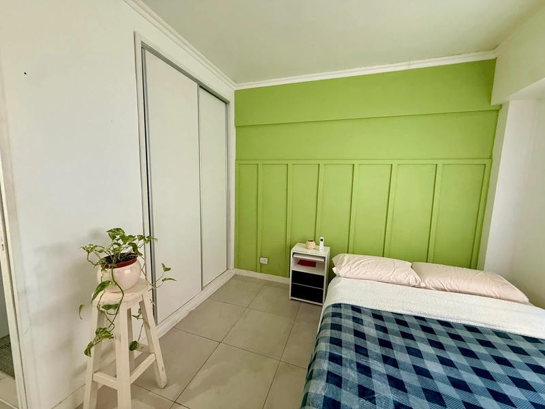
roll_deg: -2.0
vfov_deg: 85.7
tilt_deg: -6.5
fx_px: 220
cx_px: 272
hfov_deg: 102.1
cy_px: 204
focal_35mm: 14
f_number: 2.2
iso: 320
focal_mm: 2.22
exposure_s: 1/50
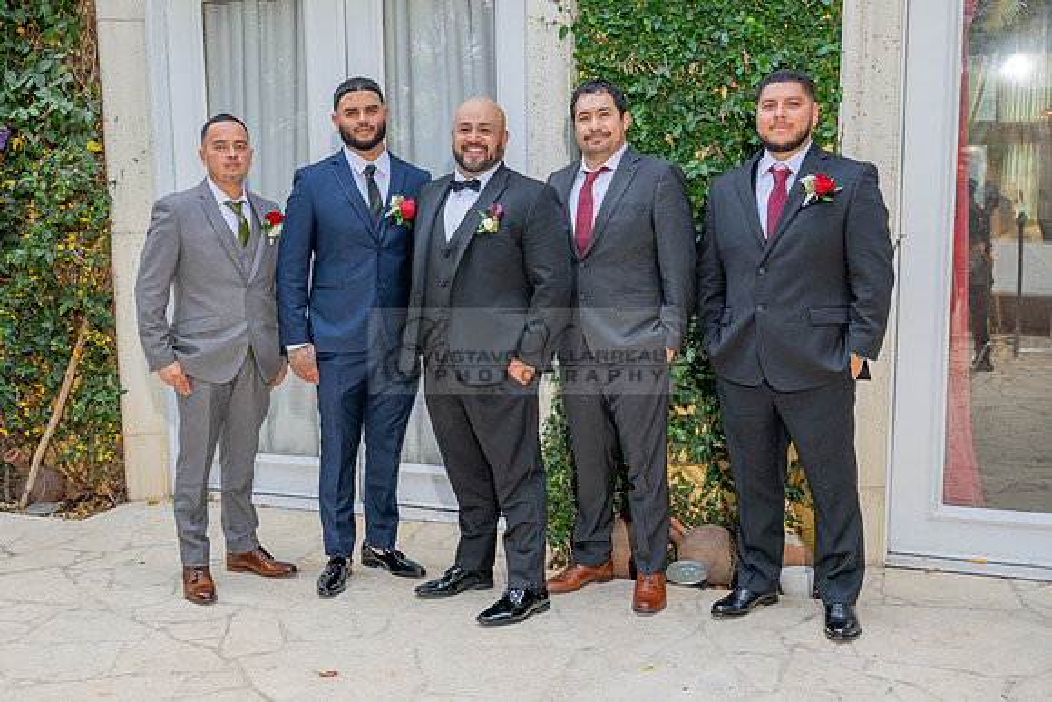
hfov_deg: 47.7
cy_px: 373
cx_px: 465
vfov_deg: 33.0
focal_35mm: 41
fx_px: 1186
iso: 200
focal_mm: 36
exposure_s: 1/200
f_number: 5
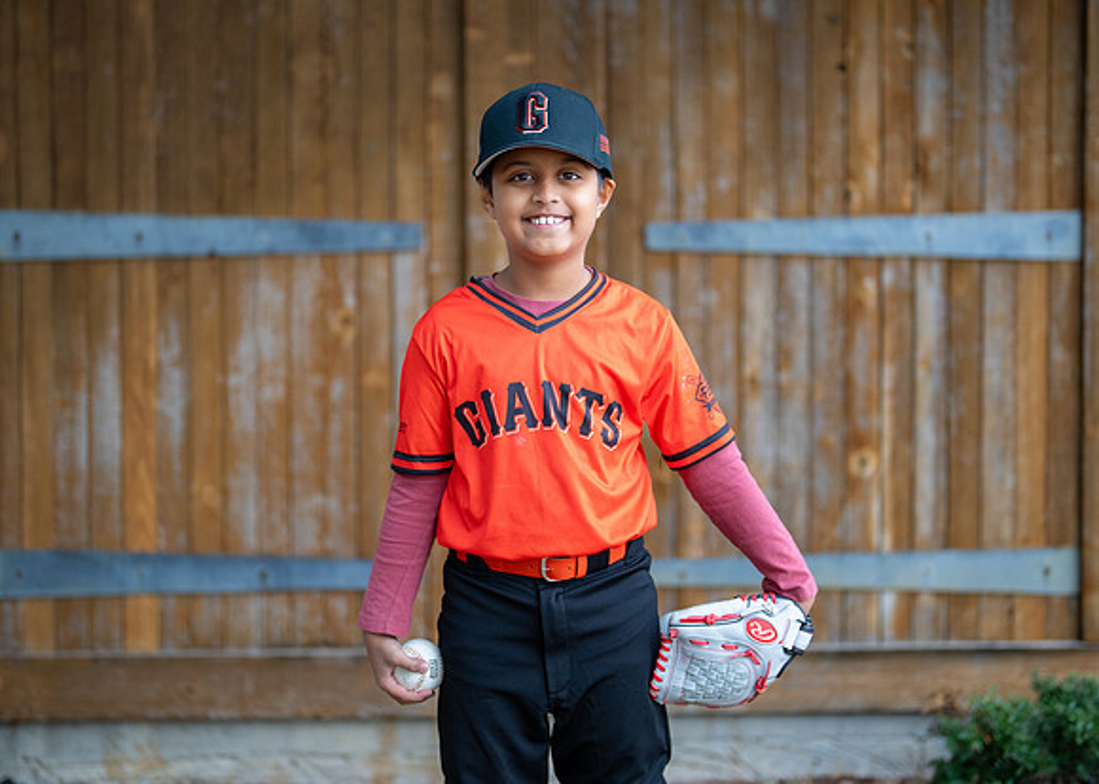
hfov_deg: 31.9
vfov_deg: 23.1
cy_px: 347
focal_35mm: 62
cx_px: 541
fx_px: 1921
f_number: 1.2
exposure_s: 1/640
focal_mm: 50
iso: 500
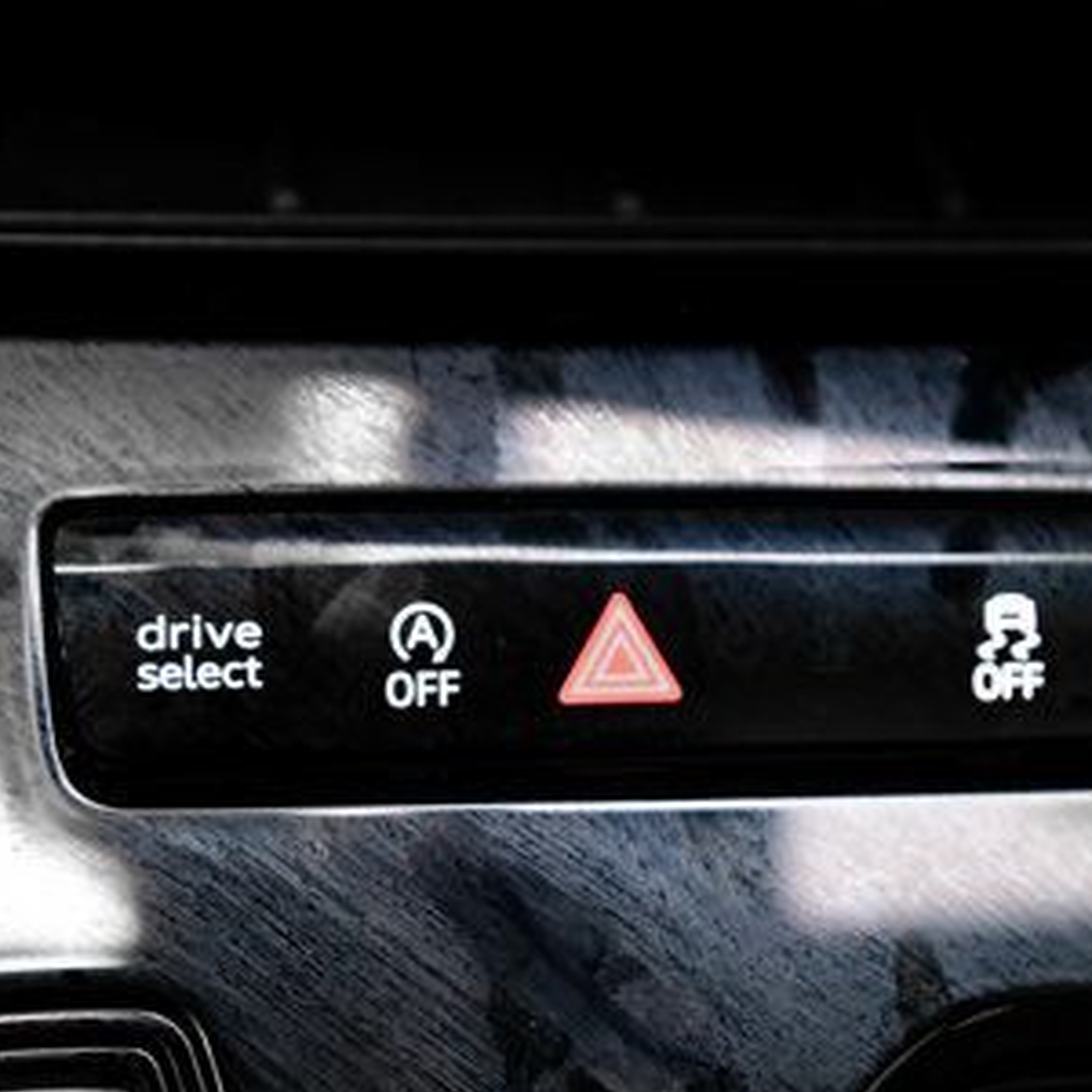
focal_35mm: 69
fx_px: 2463
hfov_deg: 25.0
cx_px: 622
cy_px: 653
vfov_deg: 25.0
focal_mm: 38
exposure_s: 1/250
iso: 640
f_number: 2.8
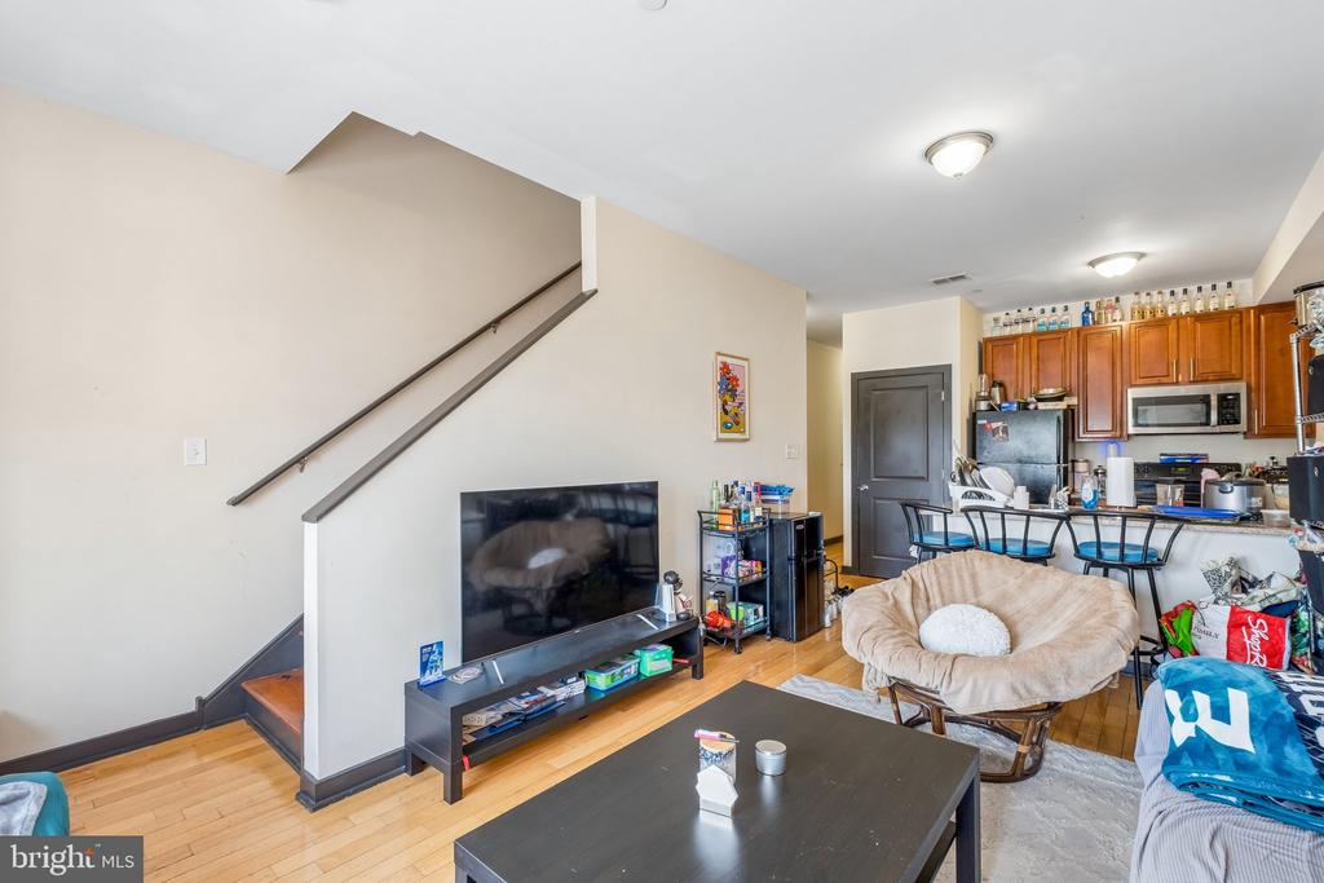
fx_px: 552
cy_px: 442
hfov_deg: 100.4
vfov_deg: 77.3
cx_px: 662
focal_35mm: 15
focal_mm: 10
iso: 250
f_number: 8
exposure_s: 1/6
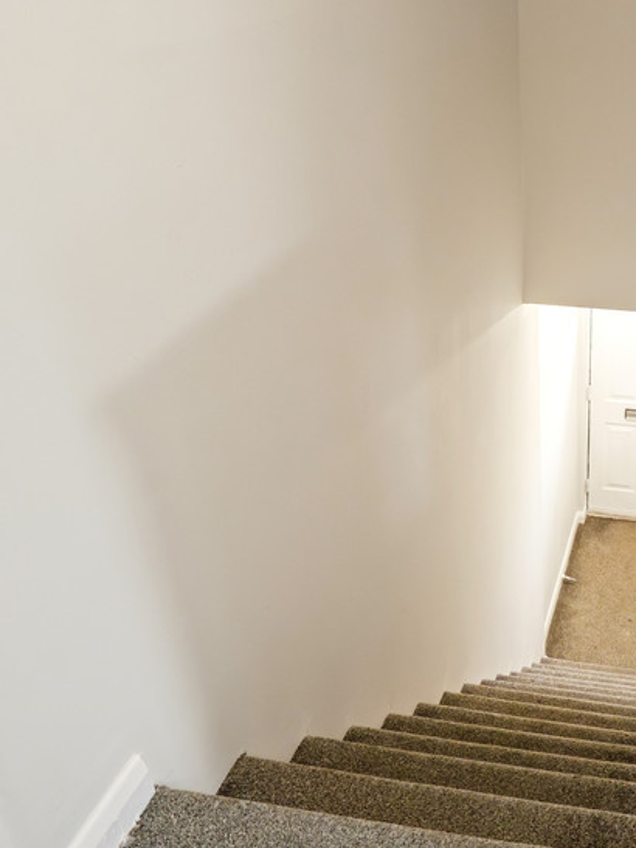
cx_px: 571
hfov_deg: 35.9
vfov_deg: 49.5
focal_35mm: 38
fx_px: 920
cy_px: 426
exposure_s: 1/10
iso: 1250
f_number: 9
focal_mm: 13.9
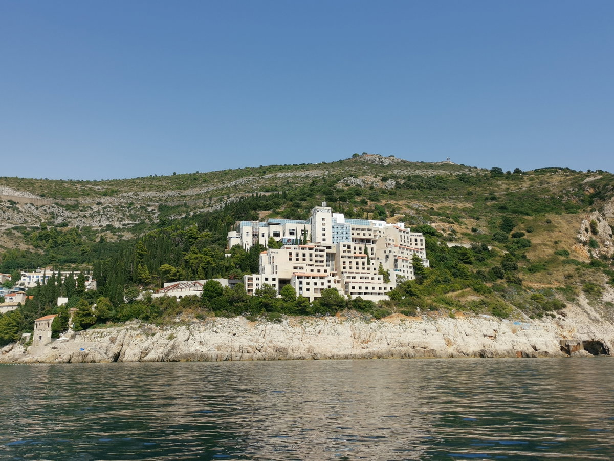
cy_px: 230
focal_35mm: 29
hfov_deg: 61.7
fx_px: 514
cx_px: 307
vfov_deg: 48.2
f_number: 1.8
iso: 50
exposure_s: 1/2809
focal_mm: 5.58
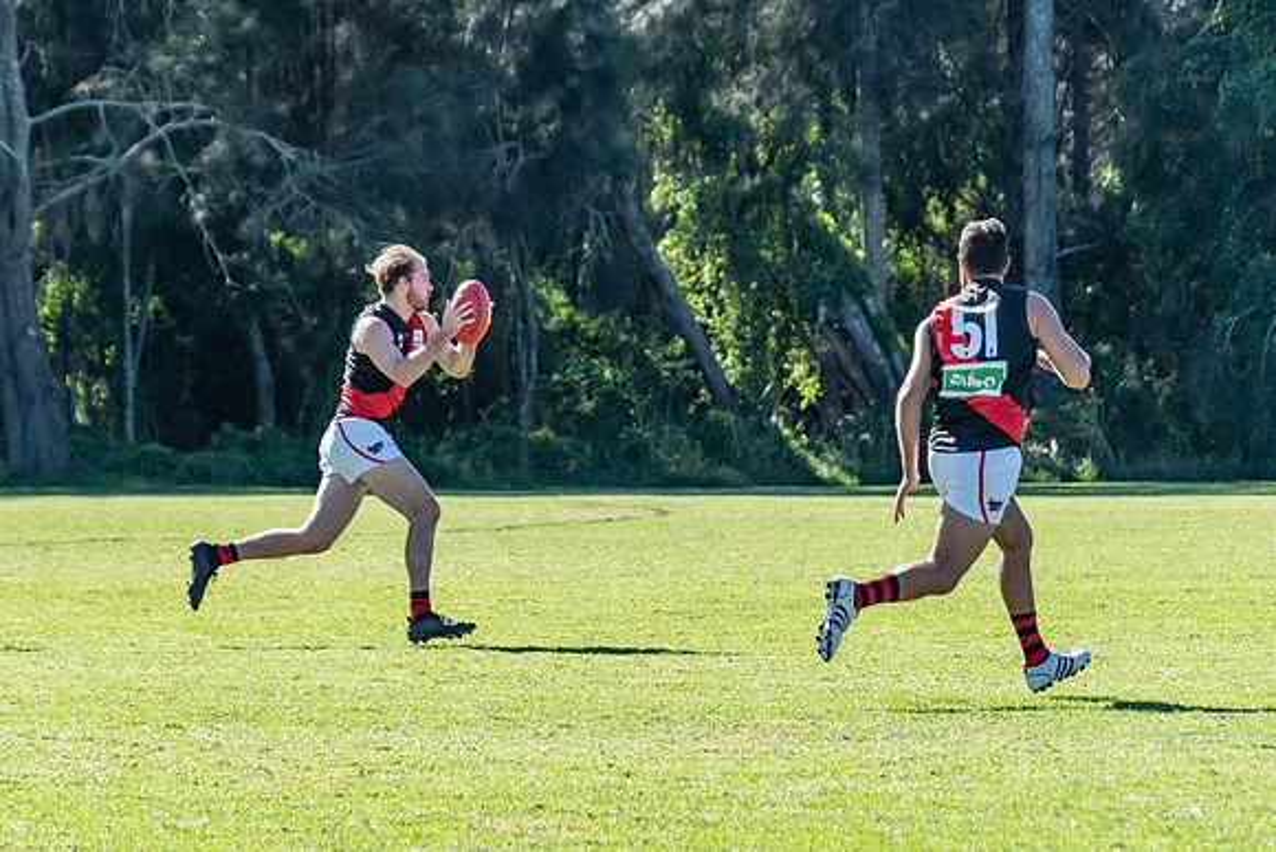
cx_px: 498
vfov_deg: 4.0
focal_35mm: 341
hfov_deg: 6.0
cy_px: 508
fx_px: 12102
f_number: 6.3
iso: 800
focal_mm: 185
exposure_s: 1/3200
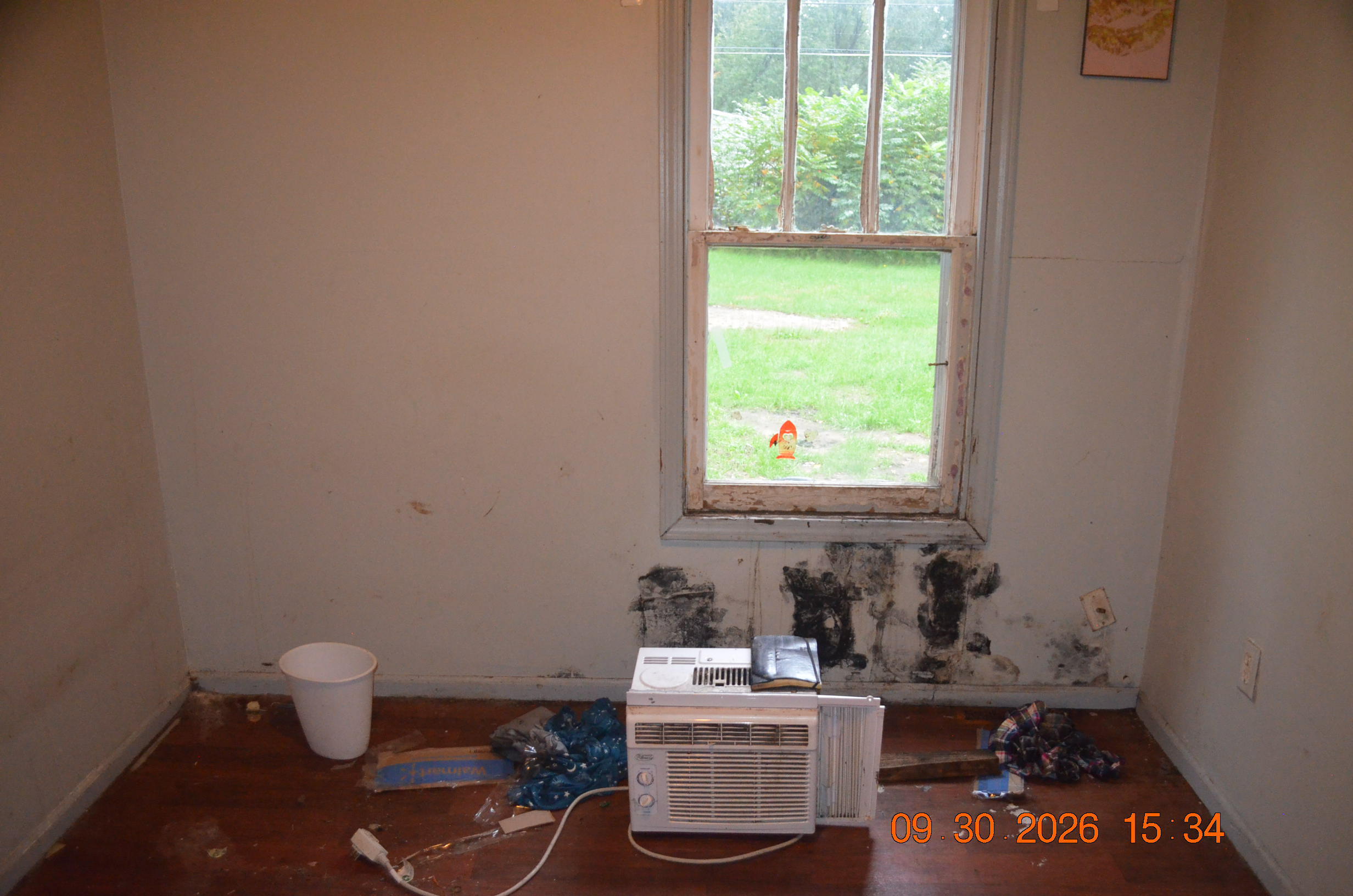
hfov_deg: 67.5
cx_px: 676
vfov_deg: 47.7
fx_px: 1013
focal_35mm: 27
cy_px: 448
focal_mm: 18
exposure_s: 1/60
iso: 3200
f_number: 3.5
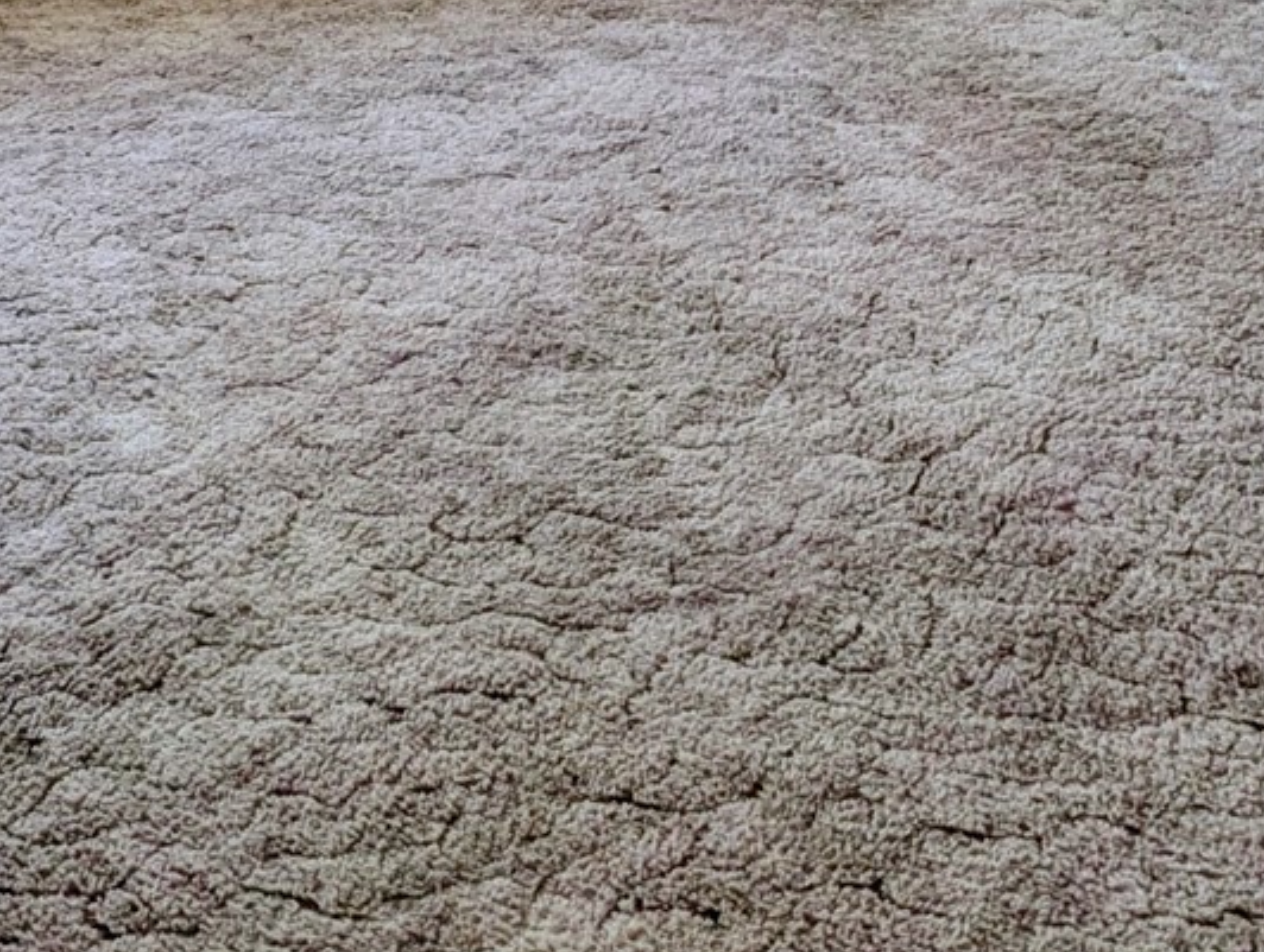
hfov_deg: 26.8
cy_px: -399
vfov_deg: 18.6
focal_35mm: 72
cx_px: 374
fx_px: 2634
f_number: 1.68
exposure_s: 1/24.3
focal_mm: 6.9
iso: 22
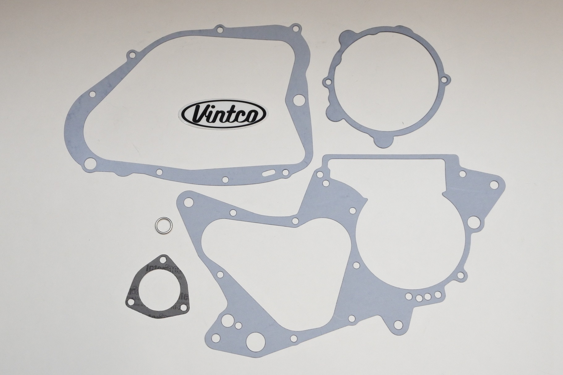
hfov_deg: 42.7
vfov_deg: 29.2
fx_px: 719
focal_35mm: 46
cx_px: 282
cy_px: 188
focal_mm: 17.2
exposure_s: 1/100
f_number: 4.5
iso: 800
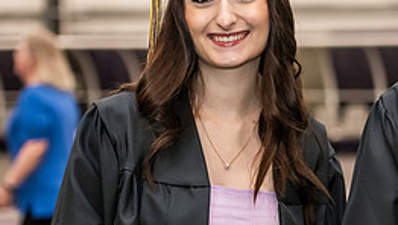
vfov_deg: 6.4
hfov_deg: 11.2
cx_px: 415
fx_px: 2007
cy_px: 80
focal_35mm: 190
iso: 3200
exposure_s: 1/200
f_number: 3.5
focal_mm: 82
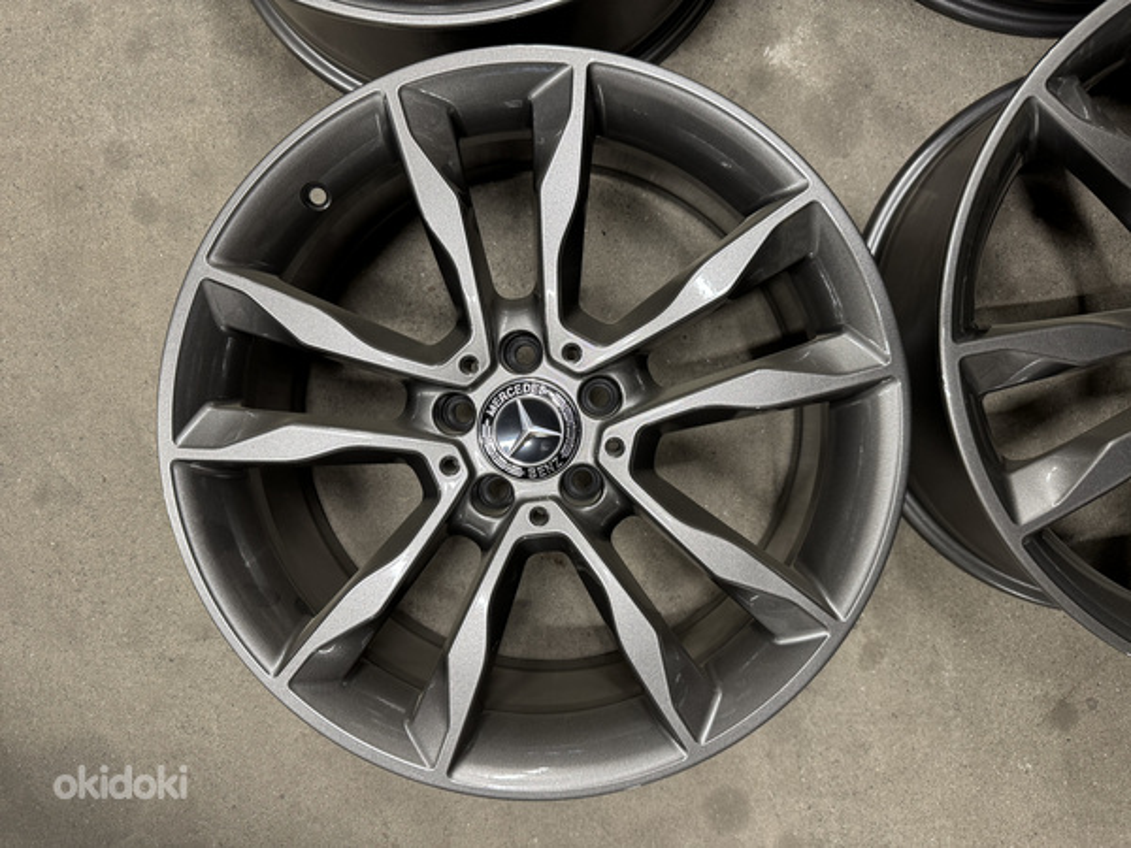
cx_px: 566
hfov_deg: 71.6
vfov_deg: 56.8
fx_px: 784
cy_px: 424
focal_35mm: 24
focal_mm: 6.76
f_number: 1.78
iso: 160
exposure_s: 1/50
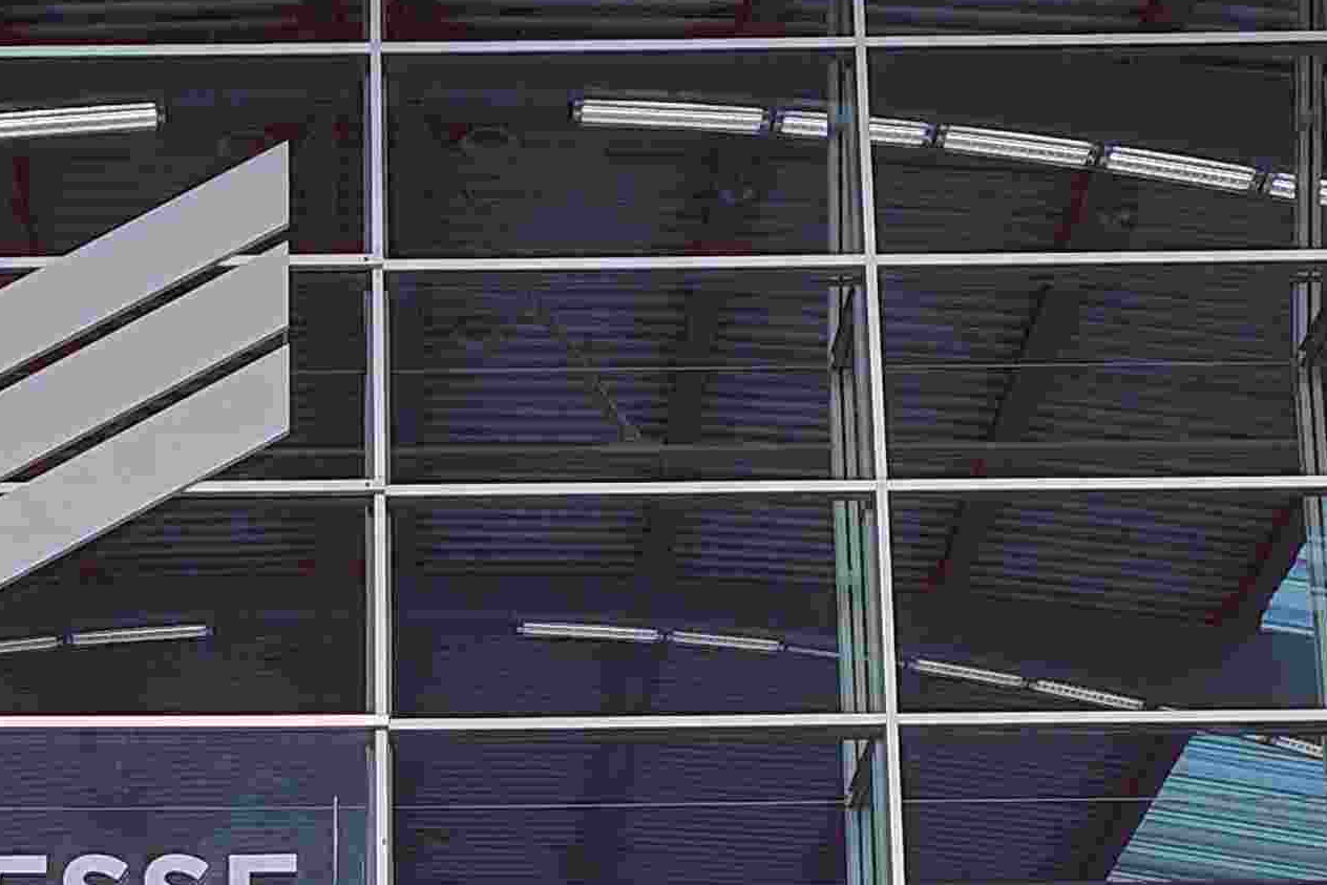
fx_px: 3355
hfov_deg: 22.1
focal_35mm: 91
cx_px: 281
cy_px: 1349
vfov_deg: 14.0
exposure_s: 1/380
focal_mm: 5.52
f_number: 1.9
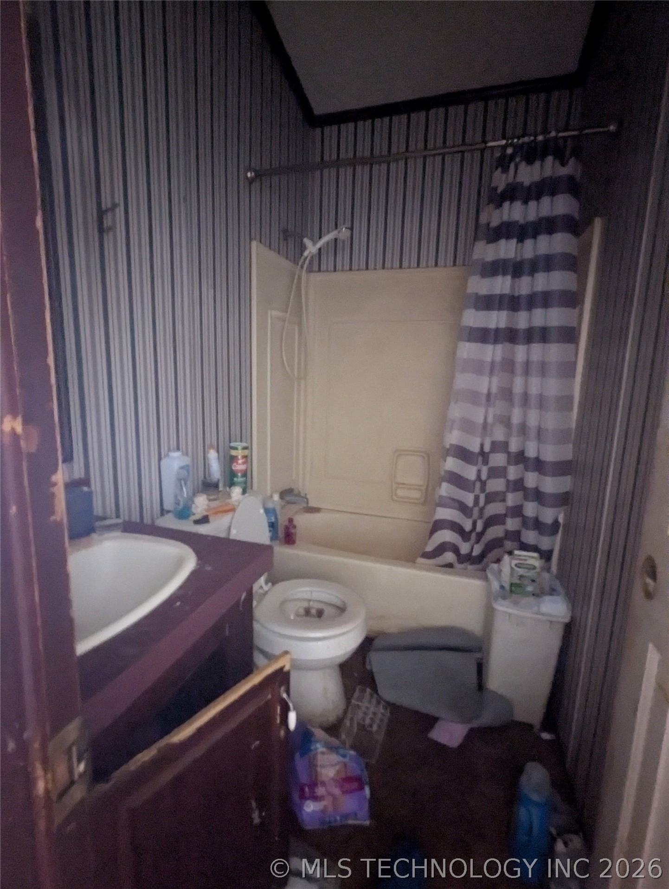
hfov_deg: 78.2
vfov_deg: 94.4
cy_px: 444
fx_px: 411
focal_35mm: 16
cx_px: 334
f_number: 2.2
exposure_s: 1/14.9
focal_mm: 2.35
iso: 5100
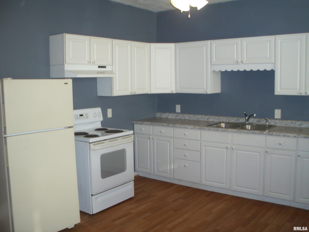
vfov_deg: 37.7
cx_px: 154
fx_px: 339
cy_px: 116
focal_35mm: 38
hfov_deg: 49.0
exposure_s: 1/60
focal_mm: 6.3
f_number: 2.9
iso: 200
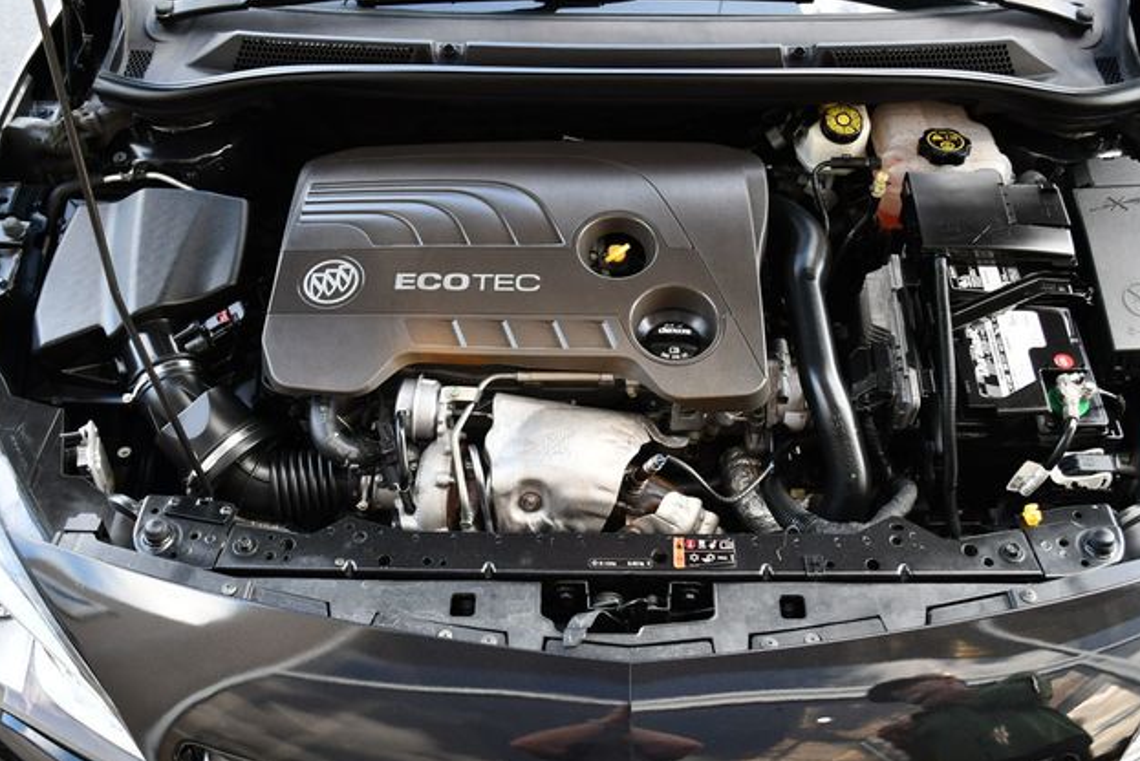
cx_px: 569
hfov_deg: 51.9
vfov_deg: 36.0
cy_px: 375
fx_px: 1172
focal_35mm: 37
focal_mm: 18
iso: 450
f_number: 3.5
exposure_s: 1/250
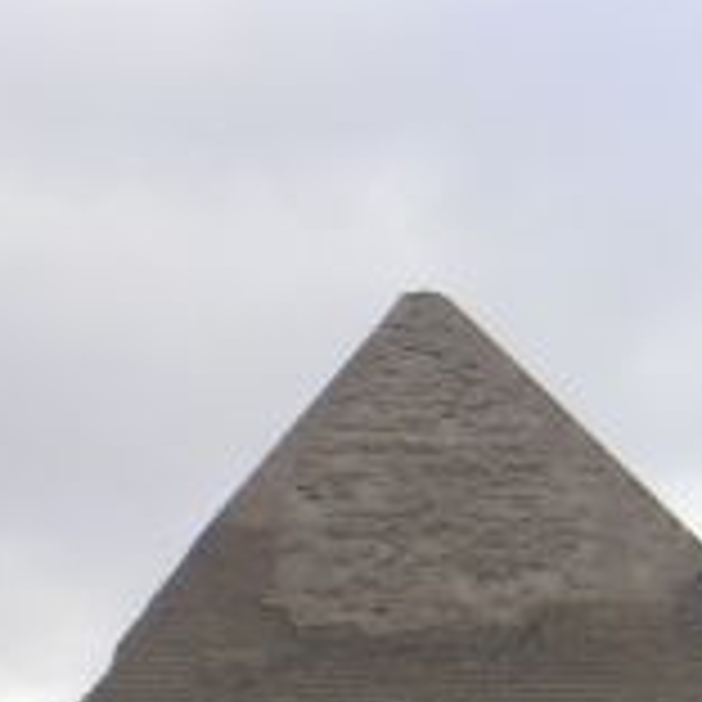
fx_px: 7984
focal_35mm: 348
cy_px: 842
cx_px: 380
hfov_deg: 5.0
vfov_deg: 5.0
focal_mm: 17.4
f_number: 4.9
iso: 50
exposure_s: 1/79.6
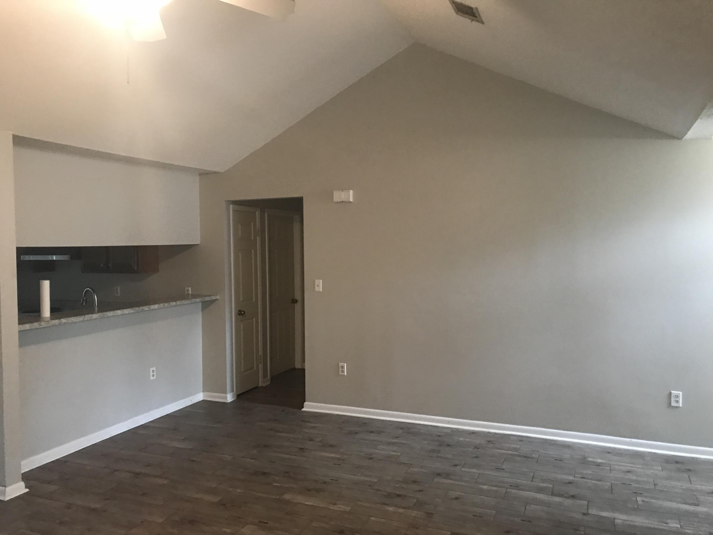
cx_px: 356
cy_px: 268
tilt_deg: -1.8
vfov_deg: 49.7
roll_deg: +0.8
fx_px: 577
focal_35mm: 28
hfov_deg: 63.4
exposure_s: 1/7
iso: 80
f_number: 1.8
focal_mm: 3.99
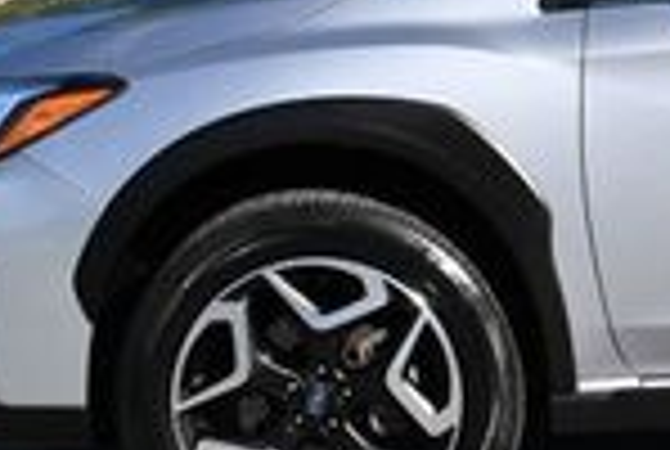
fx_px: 3842
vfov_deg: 6.6
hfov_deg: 9.7
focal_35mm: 206
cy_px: -112
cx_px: 1016
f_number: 8
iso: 100
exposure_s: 1/250
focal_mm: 24
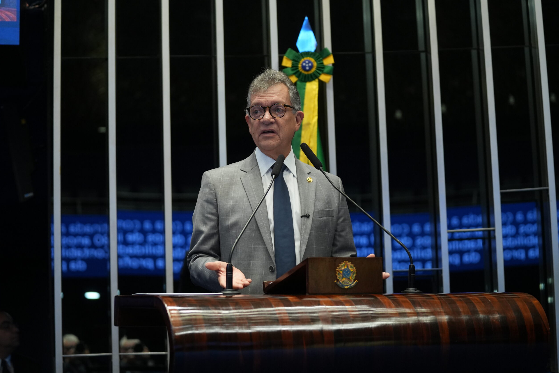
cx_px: 277
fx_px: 1102
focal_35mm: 71
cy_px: 185
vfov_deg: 19.2
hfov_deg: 28.5
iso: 2500
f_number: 2.8
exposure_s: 1/160
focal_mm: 70
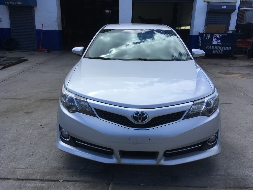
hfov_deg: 61.7
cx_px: 126
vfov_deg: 48.2
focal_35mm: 29
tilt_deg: -15.1
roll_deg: -0.9
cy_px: 95
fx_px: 212
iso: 25
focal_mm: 4.15
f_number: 2.2
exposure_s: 1/1570
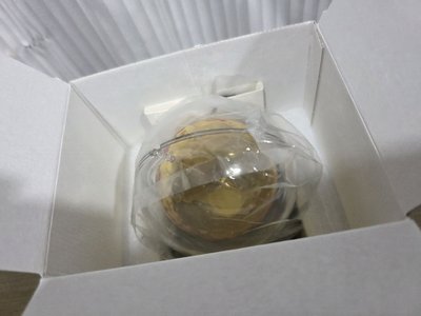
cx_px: 210
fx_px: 280
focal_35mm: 23
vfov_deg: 58.9
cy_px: 158
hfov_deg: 73.9
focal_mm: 6.3
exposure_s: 1/120
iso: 640
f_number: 1.7
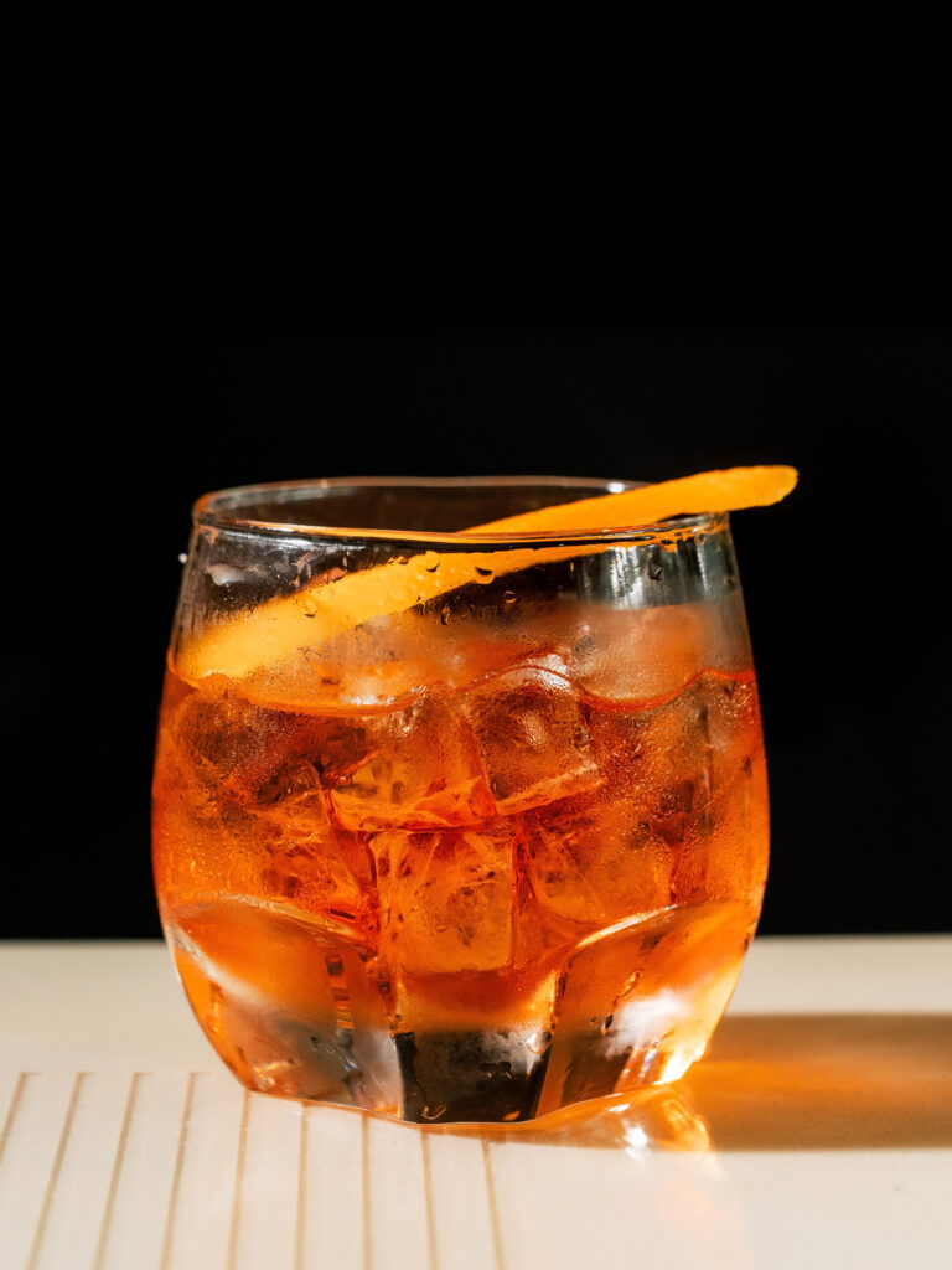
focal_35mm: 120
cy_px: 635
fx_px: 4400
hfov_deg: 12.3
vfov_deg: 16.4
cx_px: 476
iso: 400
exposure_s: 1/30
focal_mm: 60
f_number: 4
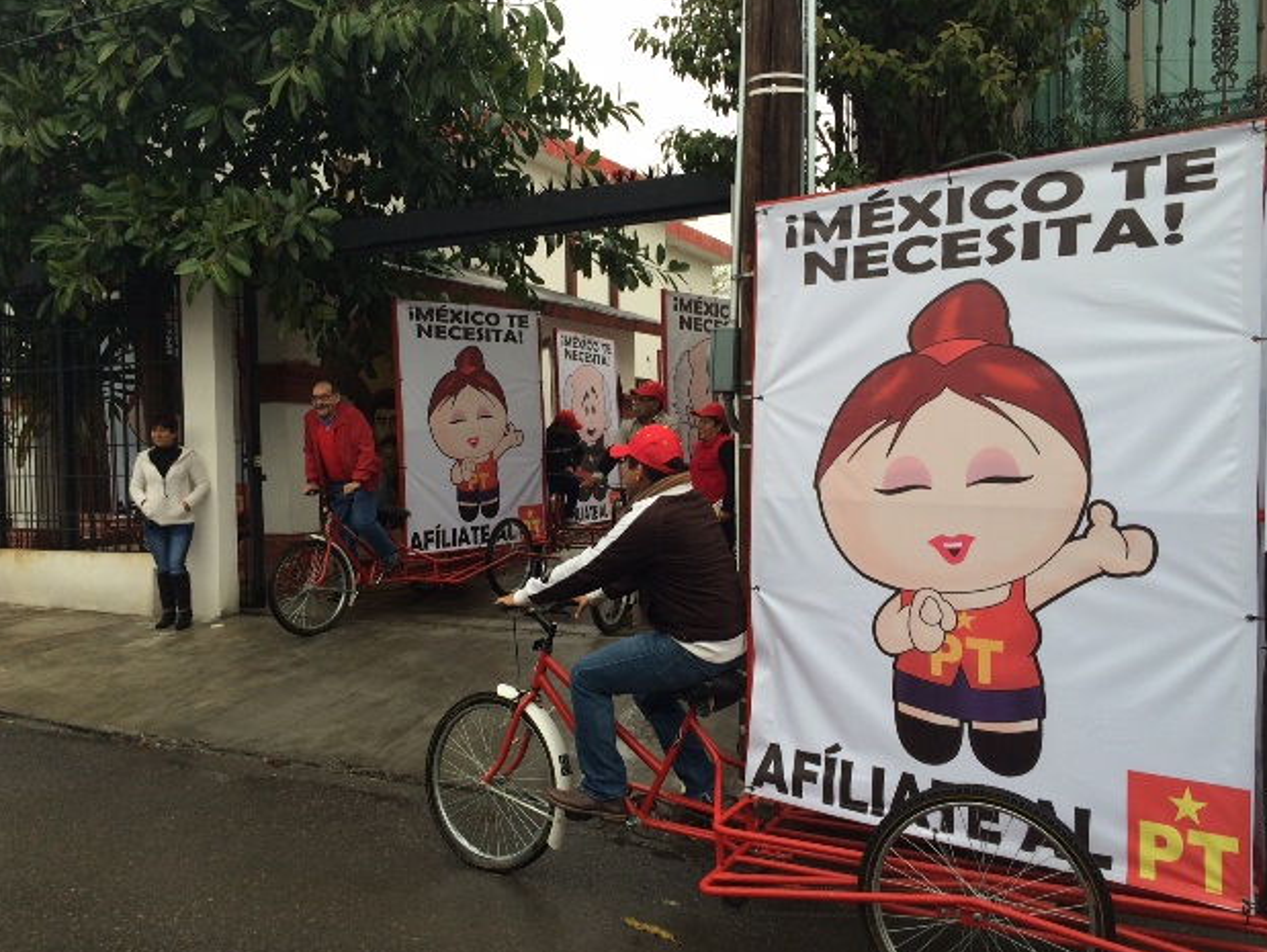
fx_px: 1135
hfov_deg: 58.3
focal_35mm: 31
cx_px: 620
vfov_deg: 45.5
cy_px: 475
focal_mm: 4.12
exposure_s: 1/224
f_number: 2.2
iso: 32
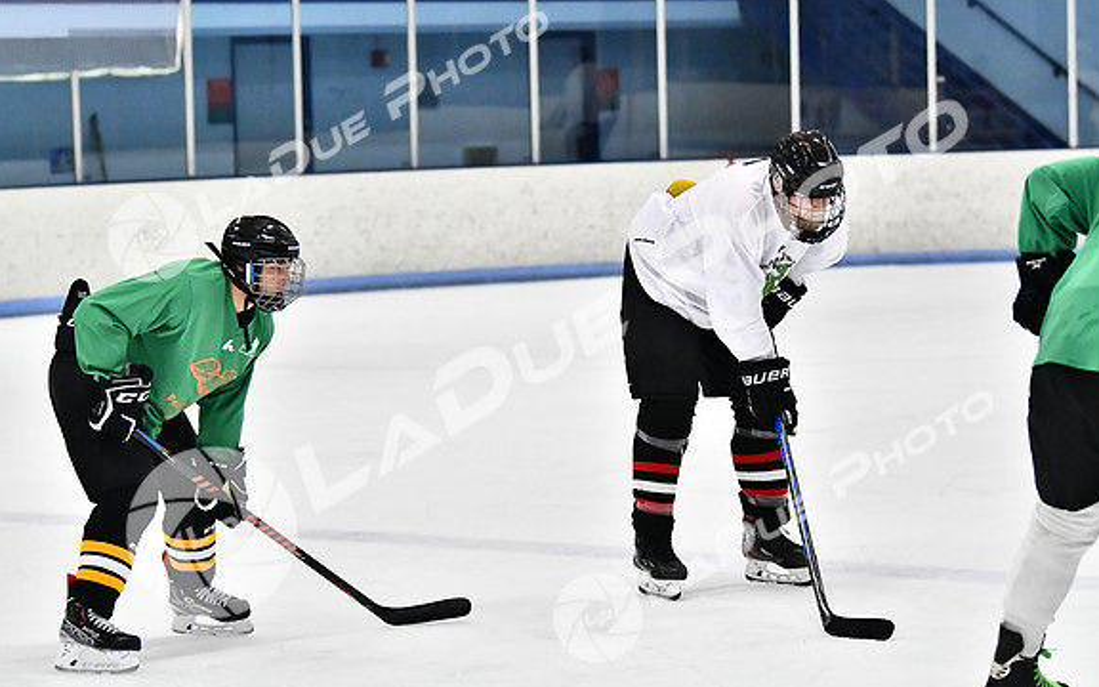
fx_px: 4613
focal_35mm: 154
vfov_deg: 8.5
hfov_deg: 13.6
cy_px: 337
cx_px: 550
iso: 6400
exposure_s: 1/1600
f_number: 2.8
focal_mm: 100
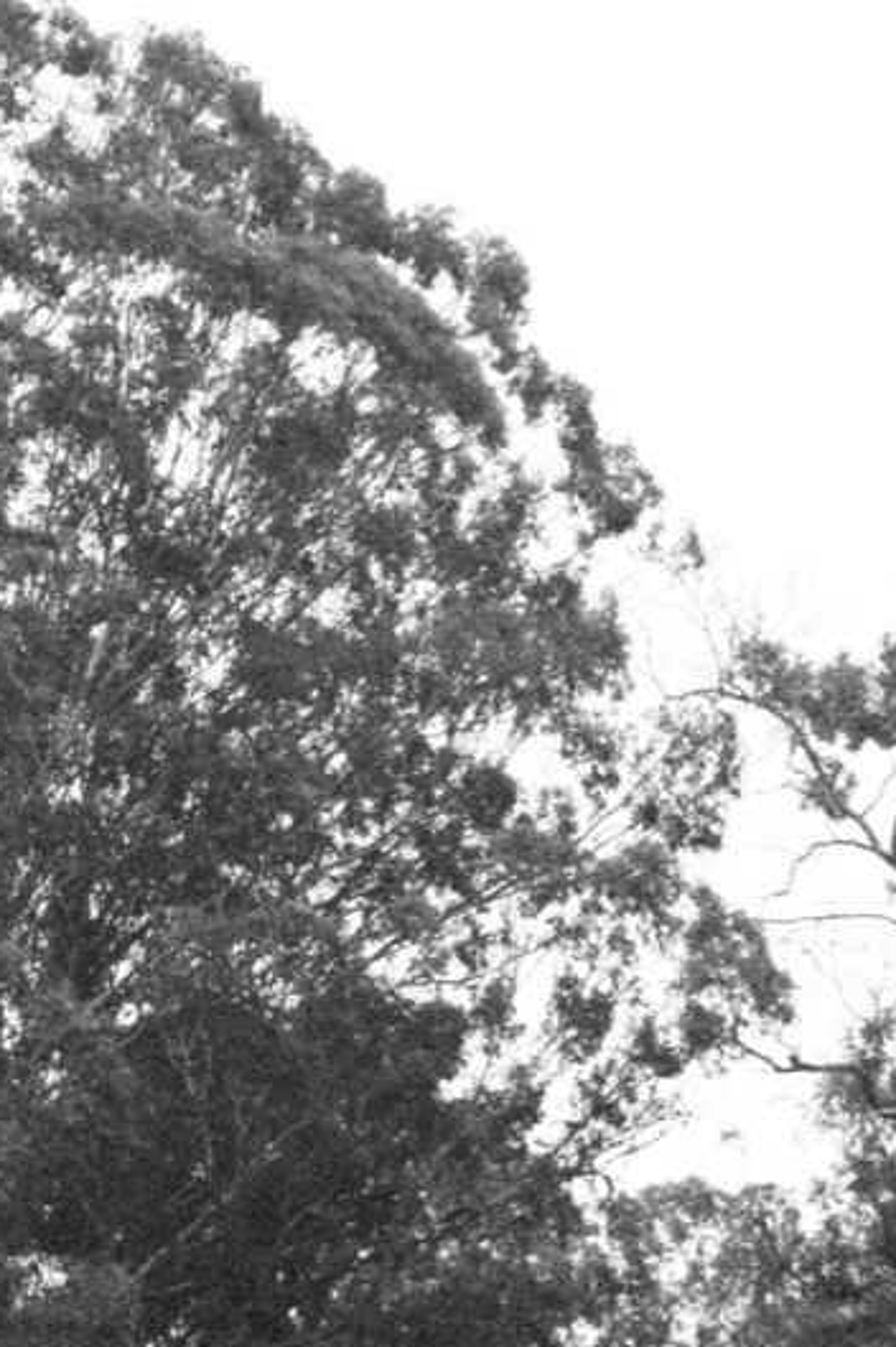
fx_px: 8485
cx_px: 672
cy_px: 1935
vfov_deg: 8.9
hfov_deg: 6.0
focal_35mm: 227
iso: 500
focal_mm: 50
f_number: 11
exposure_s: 1/30
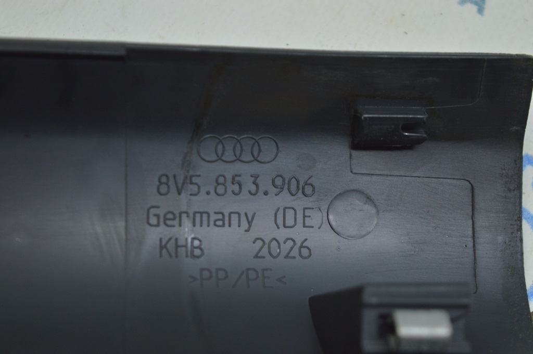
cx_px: 266
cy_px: 177
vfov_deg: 16.5
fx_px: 1220
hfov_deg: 24.6
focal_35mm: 82
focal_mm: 55
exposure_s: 1/40
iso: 400
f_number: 5.6
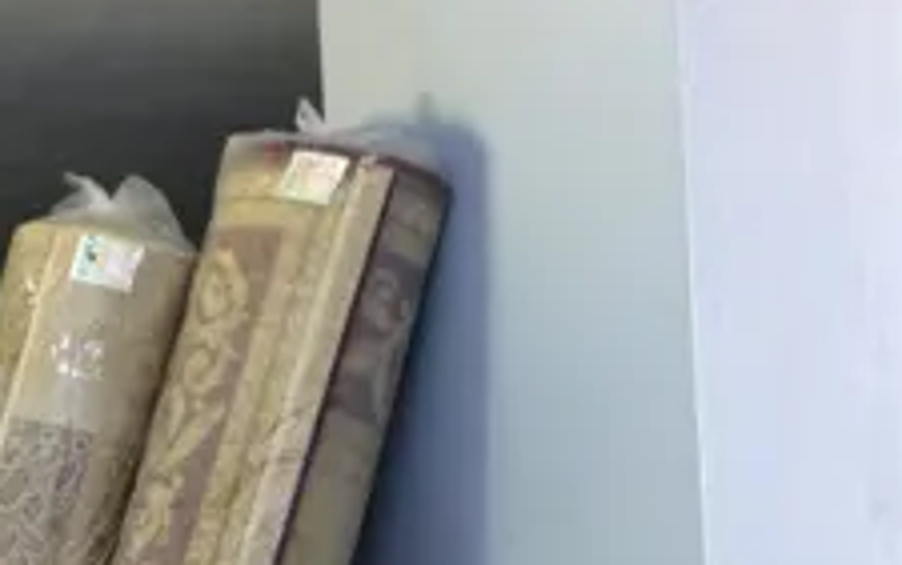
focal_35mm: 89
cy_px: 769
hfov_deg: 21.6
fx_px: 2189
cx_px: -172
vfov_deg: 14.0
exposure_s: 1/100
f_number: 4.5
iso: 1000
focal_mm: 32
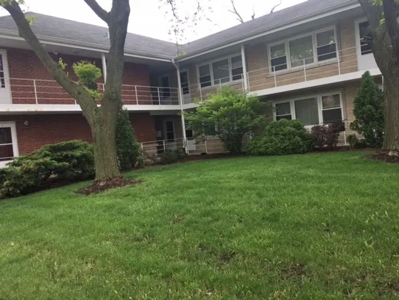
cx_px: 200
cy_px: 150
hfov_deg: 61.7
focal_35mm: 29
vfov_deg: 48.2
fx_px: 334
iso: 25
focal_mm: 4.15
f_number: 2.2
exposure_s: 1/199
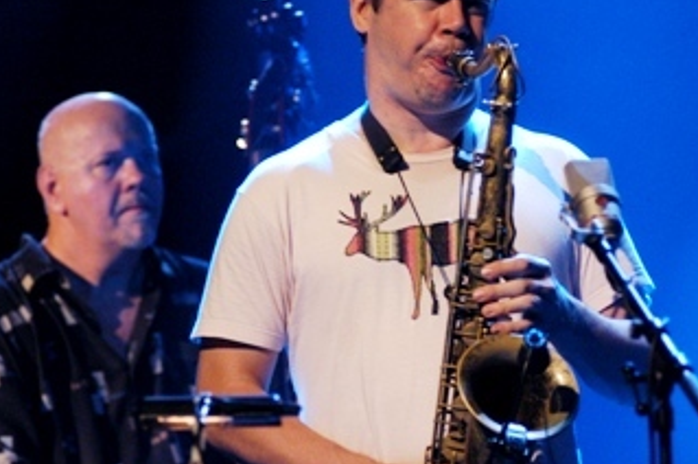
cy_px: 160
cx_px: 232
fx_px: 5921
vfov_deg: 4.5
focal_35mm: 306
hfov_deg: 6.7
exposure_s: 1/100
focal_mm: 145
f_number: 2.8
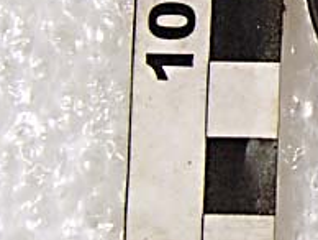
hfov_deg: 14.9
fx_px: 1122
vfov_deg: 11.9
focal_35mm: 122
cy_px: -49
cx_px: 493
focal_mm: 6.64
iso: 250
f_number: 4.7
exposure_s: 1/160
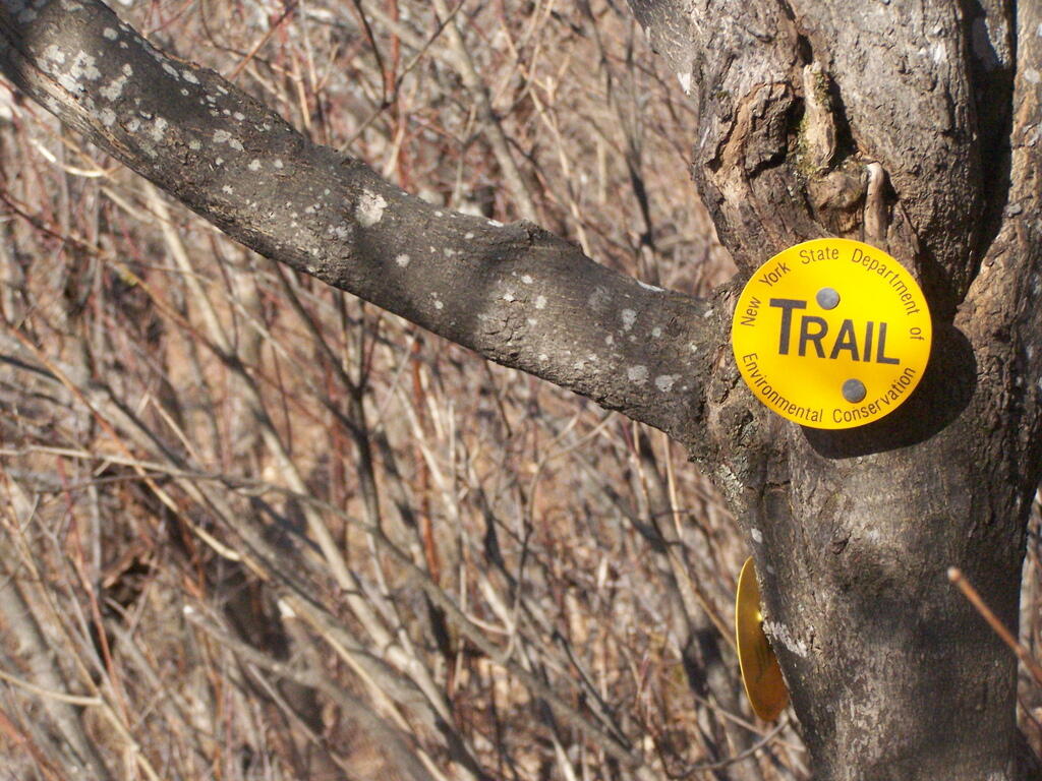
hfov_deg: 20.9
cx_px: 521
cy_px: 390
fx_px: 2830
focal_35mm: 94
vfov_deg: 15.7
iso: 400
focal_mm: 15.6
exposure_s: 1/800
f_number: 3.2
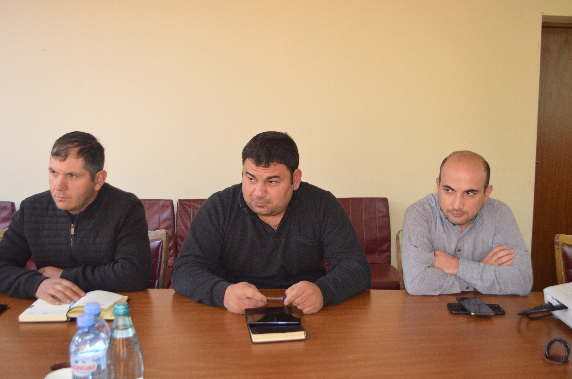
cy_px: 190
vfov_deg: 39.8
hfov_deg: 57.3
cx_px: 286
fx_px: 523
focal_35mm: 33
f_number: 4
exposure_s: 1/60
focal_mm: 22
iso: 2800
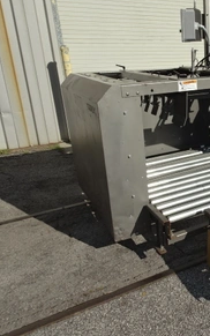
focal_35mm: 35
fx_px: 320
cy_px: 170
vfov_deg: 55.3
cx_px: 212
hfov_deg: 33.1
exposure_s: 1/1600
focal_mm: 4.1
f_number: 3.5
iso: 80
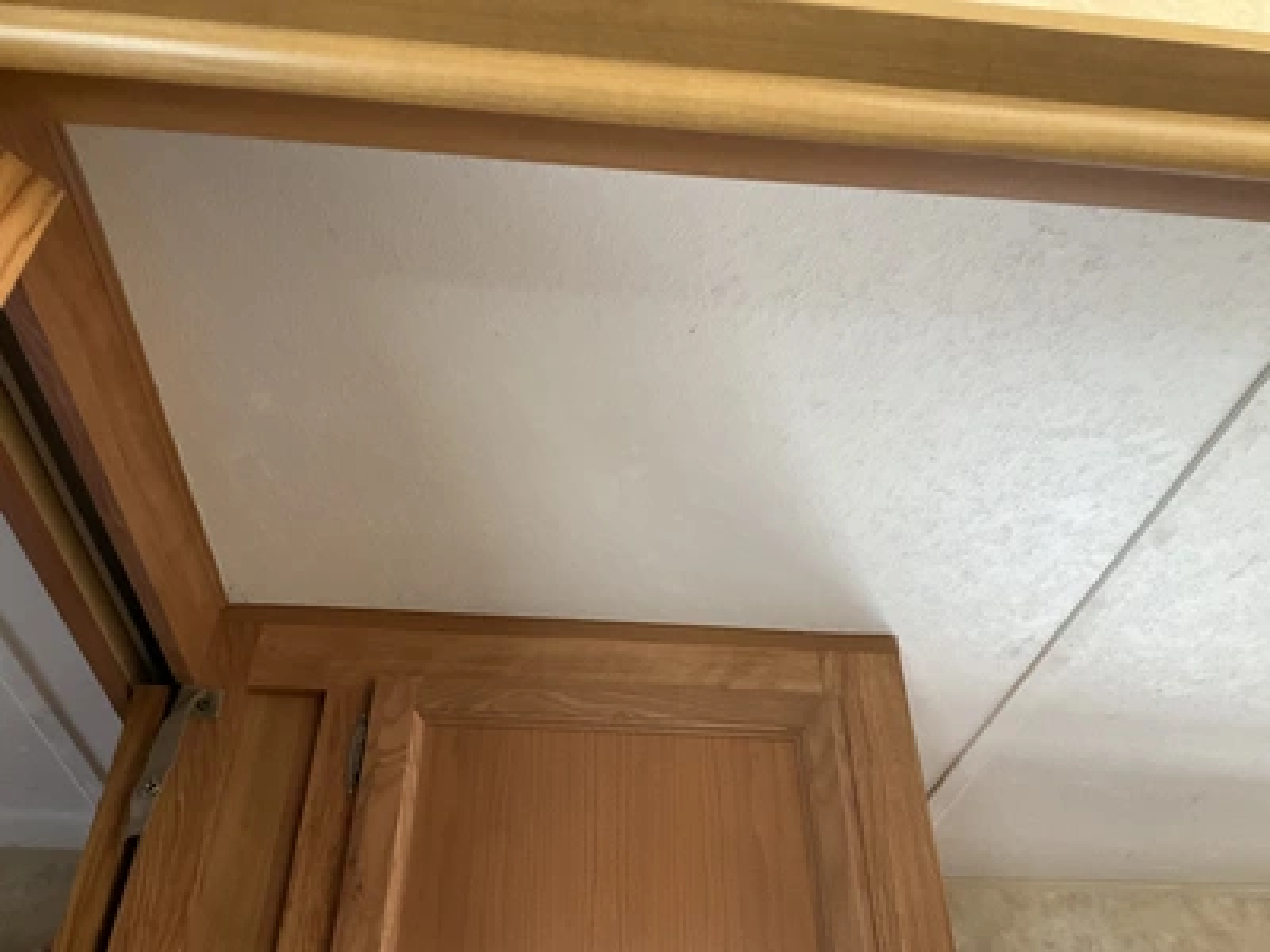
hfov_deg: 61.7
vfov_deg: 48.2
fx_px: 1064
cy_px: 476
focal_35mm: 29
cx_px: 635
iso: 100
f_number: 1.8
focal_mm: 3
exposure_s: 1/60
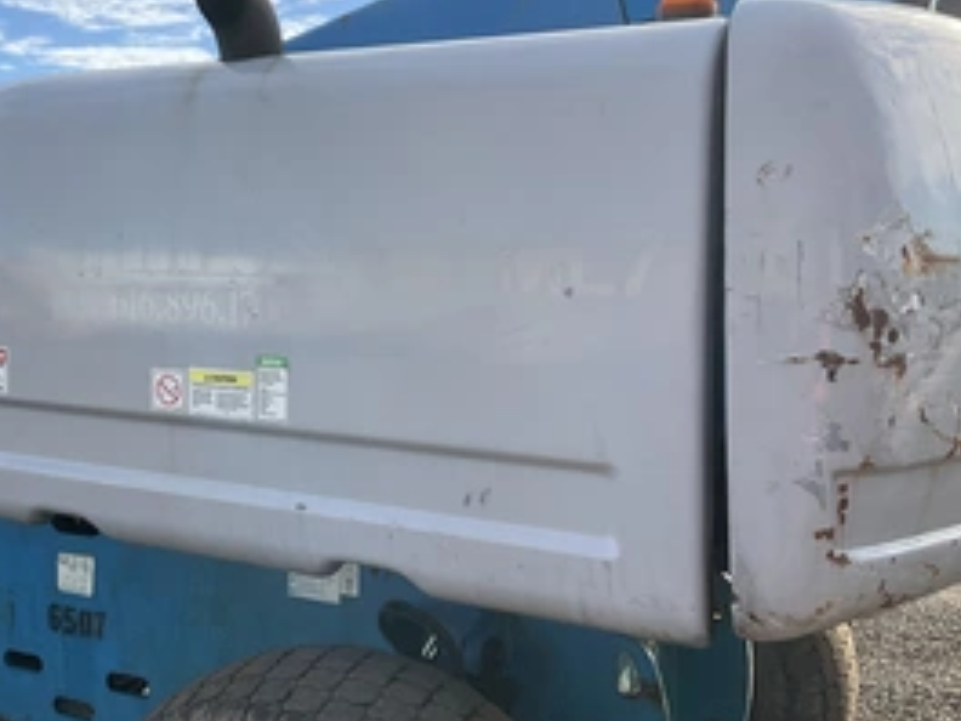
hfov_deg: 42.7
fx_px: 1222
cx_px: 379
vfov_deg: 32.7
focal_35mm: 44
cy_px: 269
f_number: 1.8
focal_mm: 3
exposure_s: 1/1055
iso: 25
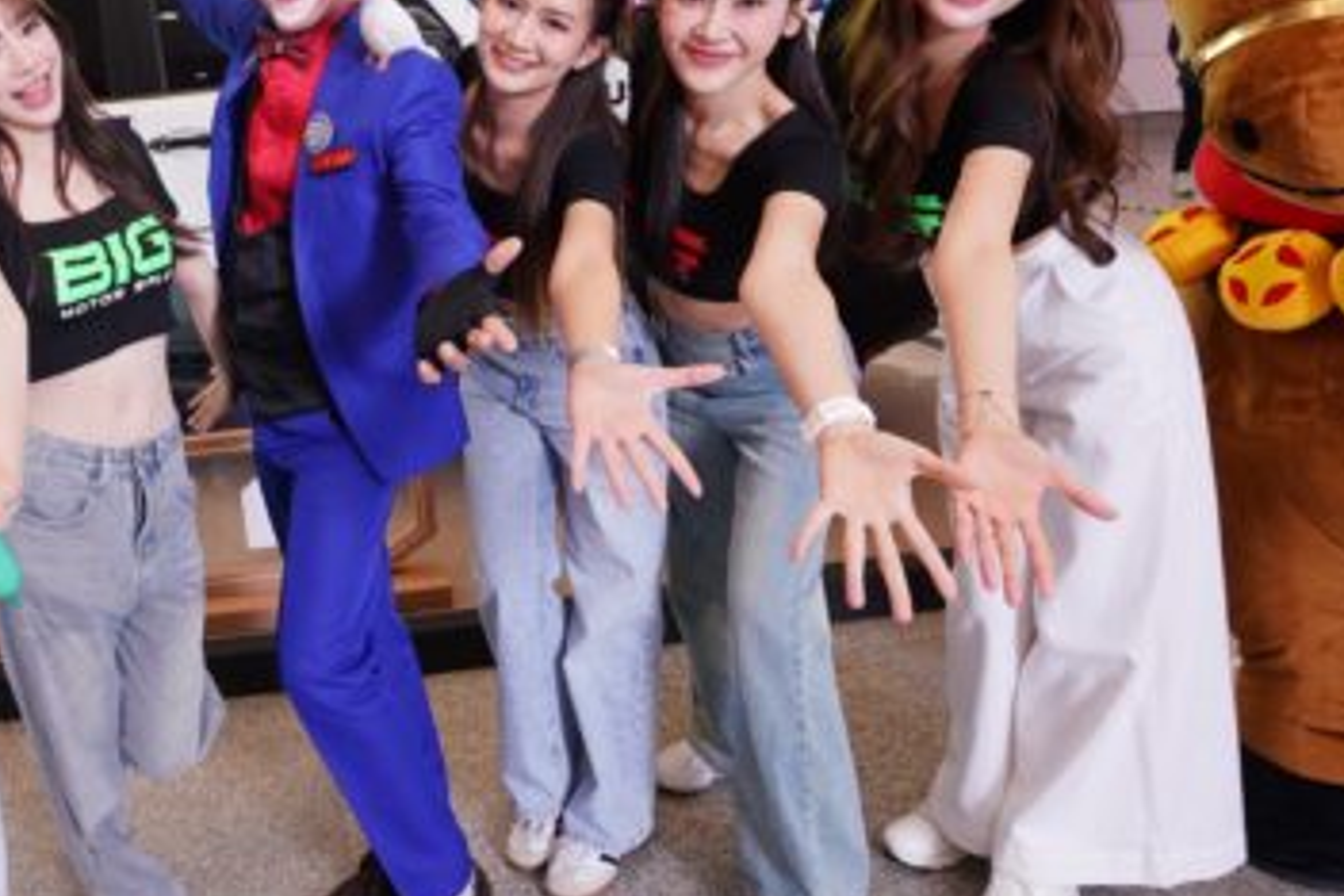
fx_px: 1157
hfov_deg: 55.0
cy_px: 253
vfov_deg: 41.4
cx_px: 224
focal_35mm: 31
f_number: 5.6
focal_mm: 16
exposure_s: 1/100
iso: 1000
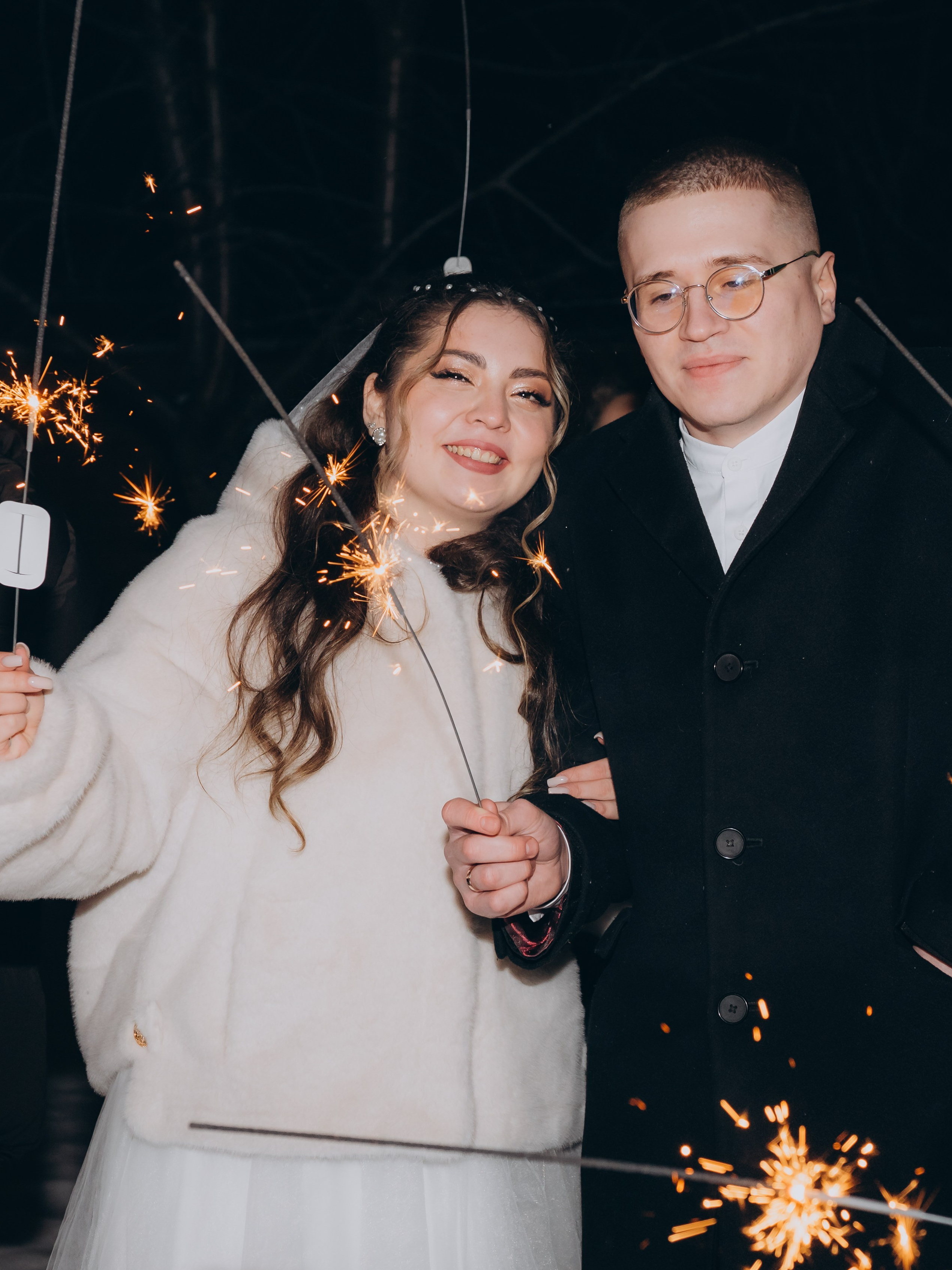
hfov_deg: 18.0
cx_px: 596
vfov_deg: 23.8
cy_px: 633
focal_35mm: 82
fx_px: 3007
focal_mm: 50
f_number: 5
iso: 125
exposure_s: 1/200
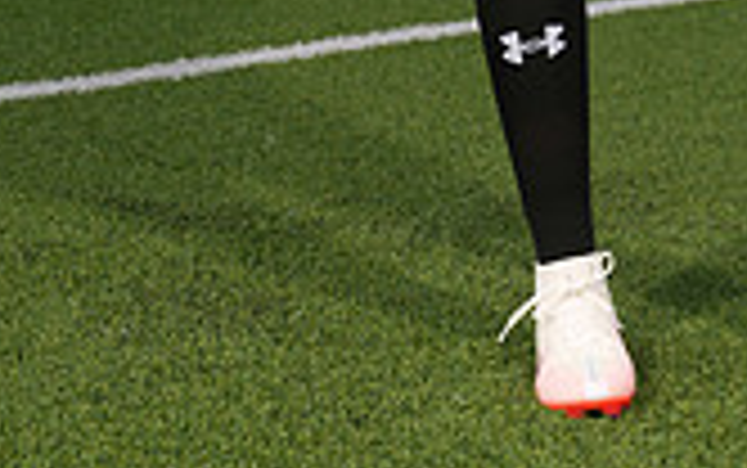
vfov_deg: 8.7
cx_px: 639
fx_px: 2872
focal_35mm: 141
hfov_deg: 14.7
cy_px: -513
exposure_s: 1/200
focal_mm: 51
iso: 80
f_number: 8
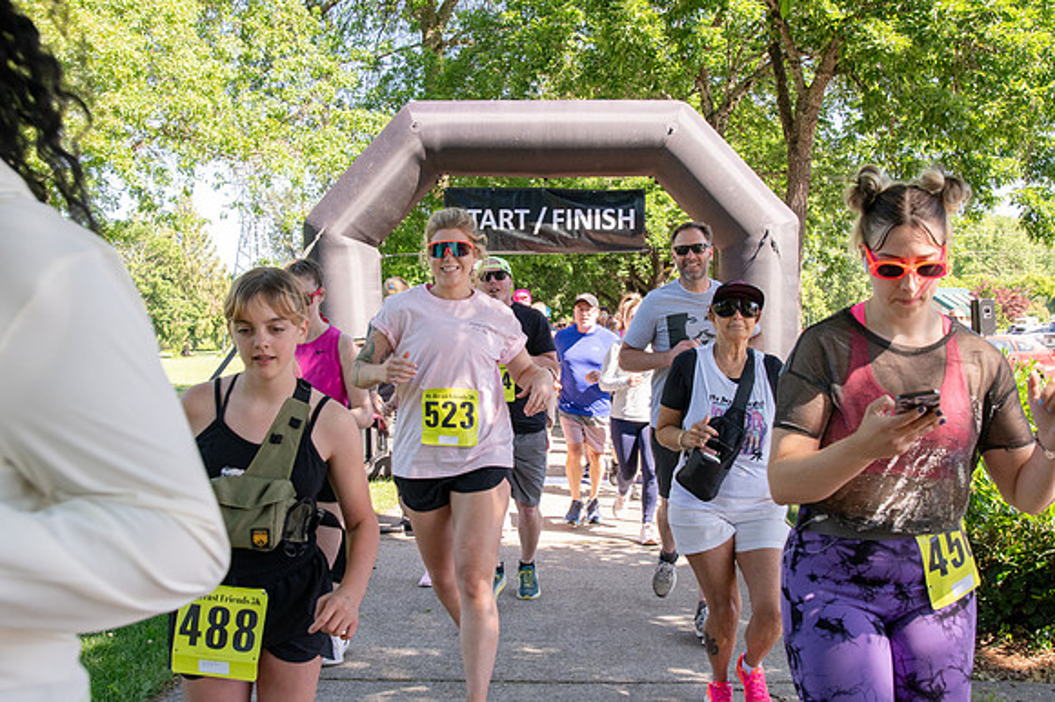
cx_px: 528
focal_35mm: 36
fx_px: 1054
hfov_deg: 53.2
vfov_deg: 36.8
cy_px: 351
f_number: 5.6
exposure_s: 1/400
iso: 500
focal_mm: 24
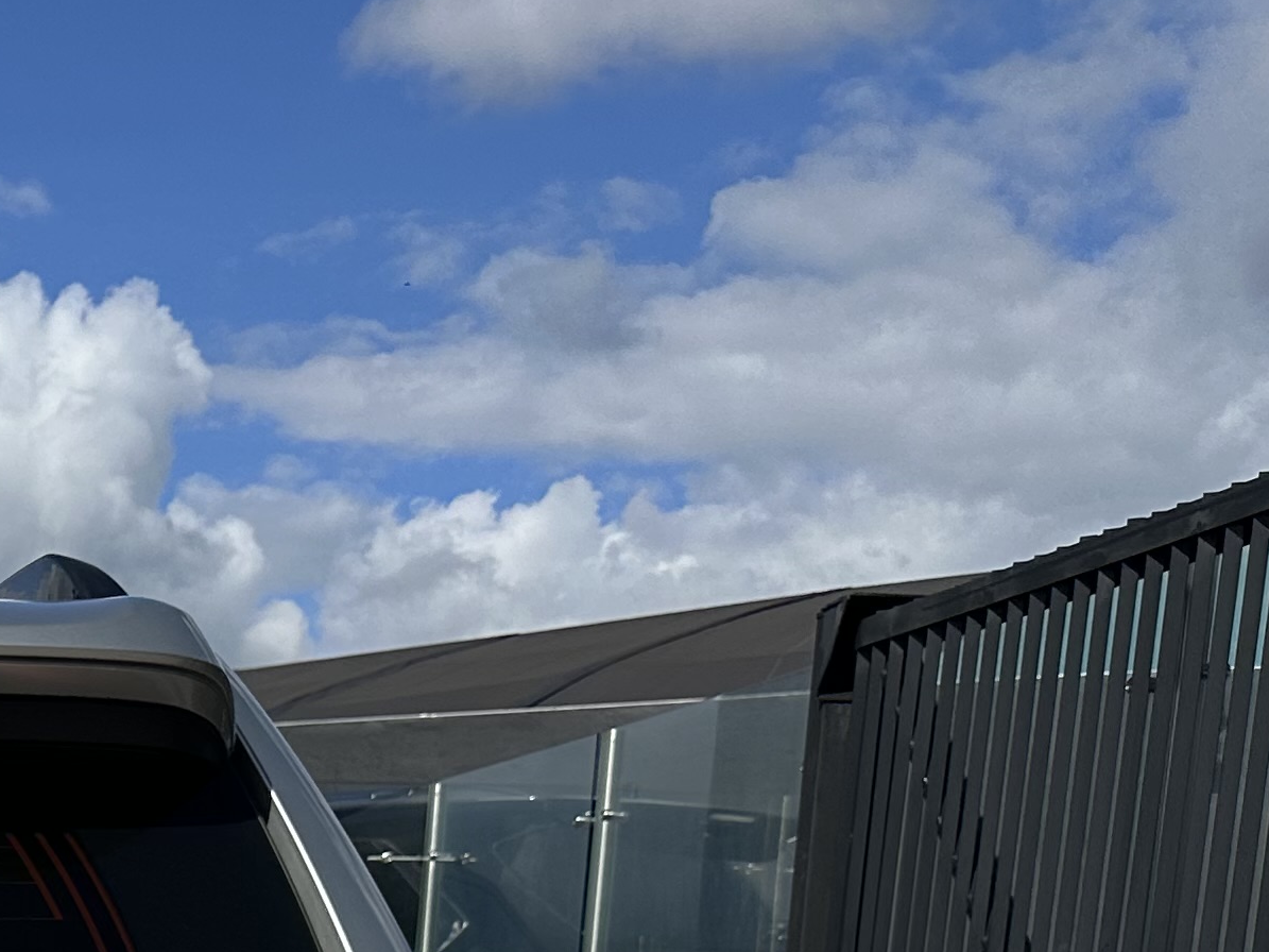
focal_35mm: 81
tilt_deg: -7.8
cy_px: 1533
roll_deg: -2.7
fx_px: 2969
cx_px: -710
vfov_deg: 16.2
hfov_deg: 20.2
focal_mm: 6.86
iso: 80
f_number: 1.78
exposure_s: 1/9709
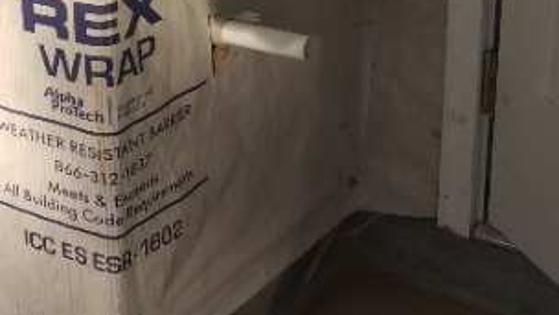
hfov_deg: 28.2
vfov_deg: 17.8
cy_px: -9
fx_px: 978
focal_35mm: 66
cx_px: -96
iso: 100
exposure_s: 1/402
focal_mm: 3.54
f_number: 2
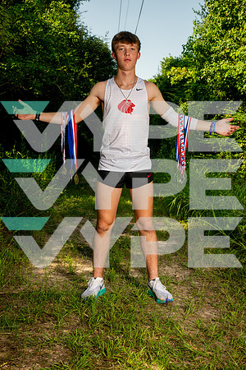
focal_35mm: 48
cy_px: 185
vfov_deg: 41.1
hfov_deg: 28.1
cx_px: 123
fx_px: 492
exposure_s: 1/320
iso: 250
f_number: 7.1
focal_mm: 48
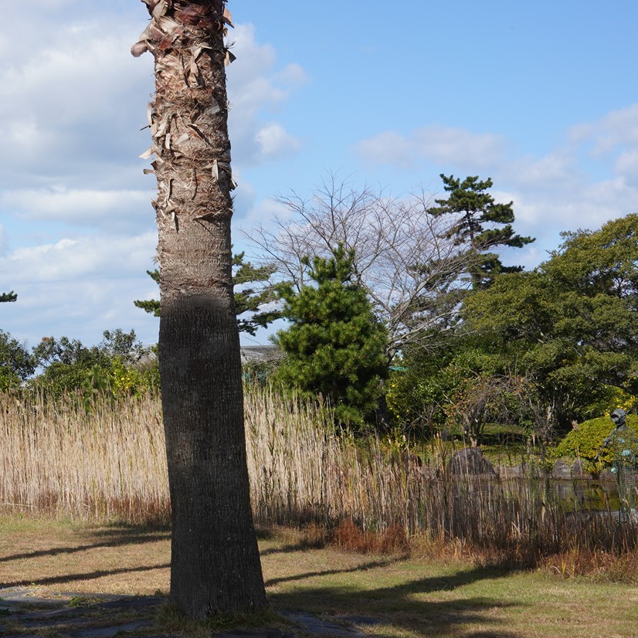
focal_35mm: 72
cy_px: 354
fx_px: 1501
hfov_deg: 23.3
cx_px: 42
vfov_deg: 24.0
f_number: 18
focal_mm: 35
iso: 200
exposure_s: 1/100
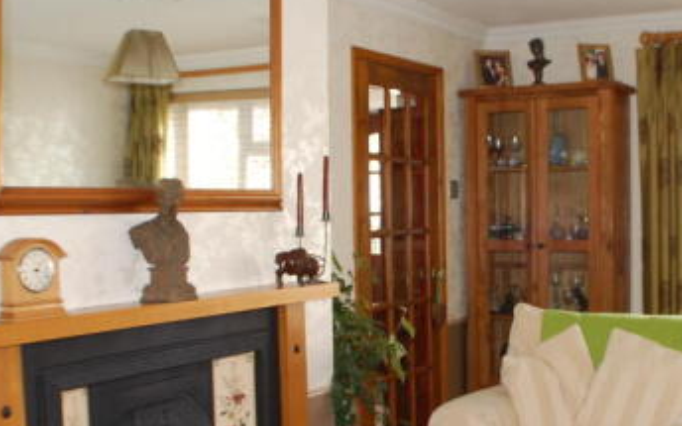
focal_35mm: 67
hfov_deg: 30.5
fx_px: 1245
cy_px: 260
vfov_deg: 19.4
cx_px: 432
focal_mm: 23
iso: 400
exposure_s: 1/60
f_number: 3.8
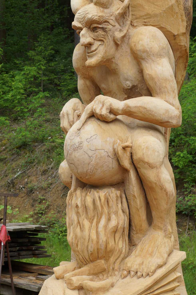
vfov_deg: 31.4
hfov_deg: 21.2
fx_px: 523
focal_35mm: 64
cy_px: 122
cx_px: 114
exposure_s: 1/250
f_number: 4
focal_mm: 30
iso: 100
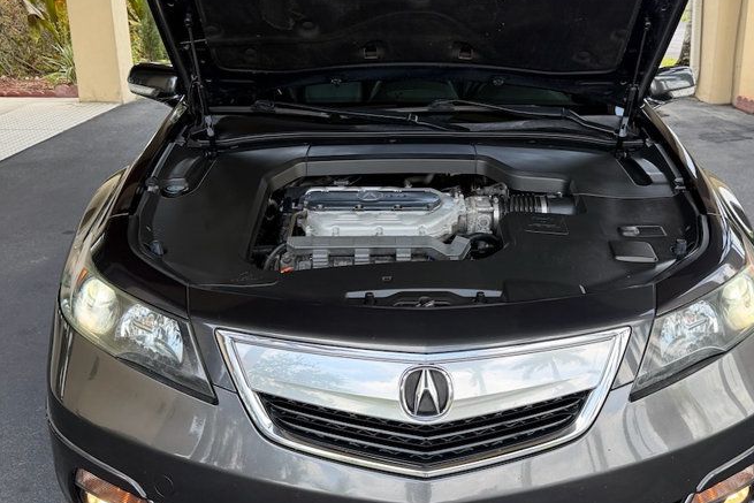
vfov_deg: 34.2
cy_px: 224
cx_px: 422
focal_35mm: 39
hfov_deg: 49.4
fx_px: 817
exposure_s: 1/517
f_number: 1.78
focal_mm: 6.76
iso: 100
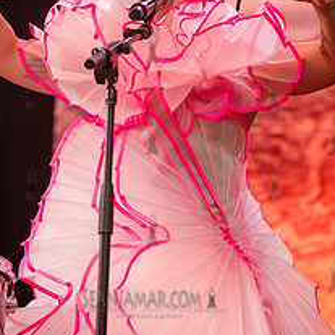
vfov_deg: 11.8
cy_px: 139
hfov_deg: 11.8
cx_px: 152
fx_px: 1620
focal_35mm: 148
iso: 1000
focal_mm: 80
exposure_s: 1/320
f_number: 4
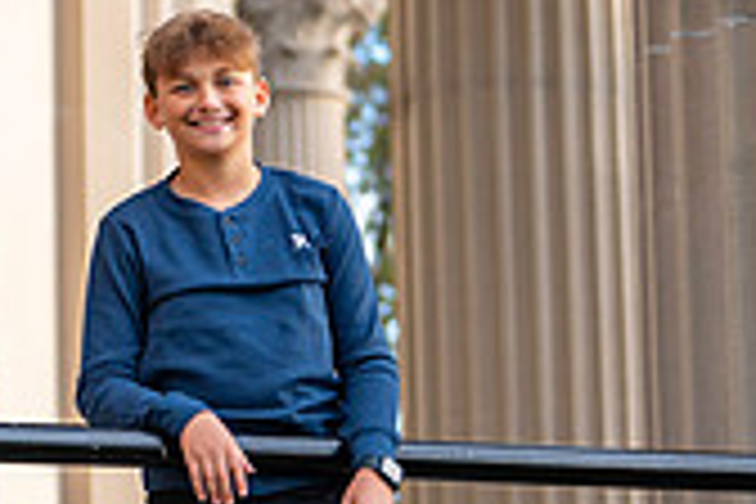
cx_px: 20
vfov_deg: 5.1
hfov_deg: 7.6
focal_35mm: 271
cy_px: 325
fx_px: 5691
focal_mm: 72
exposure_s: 1/800
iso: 400
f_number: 2.8
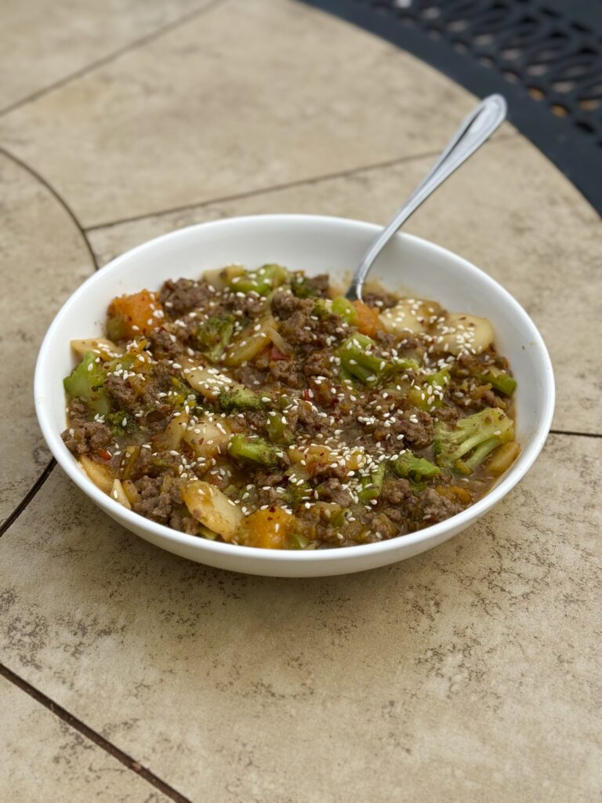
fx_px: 1113
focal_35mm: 48
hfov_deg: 30.3
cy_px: 402
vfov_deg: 39.7
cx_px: 301
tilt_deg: -43.2
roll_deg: +0.2
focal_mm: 6.76
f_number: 1.78
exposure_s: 1/3891
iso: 64
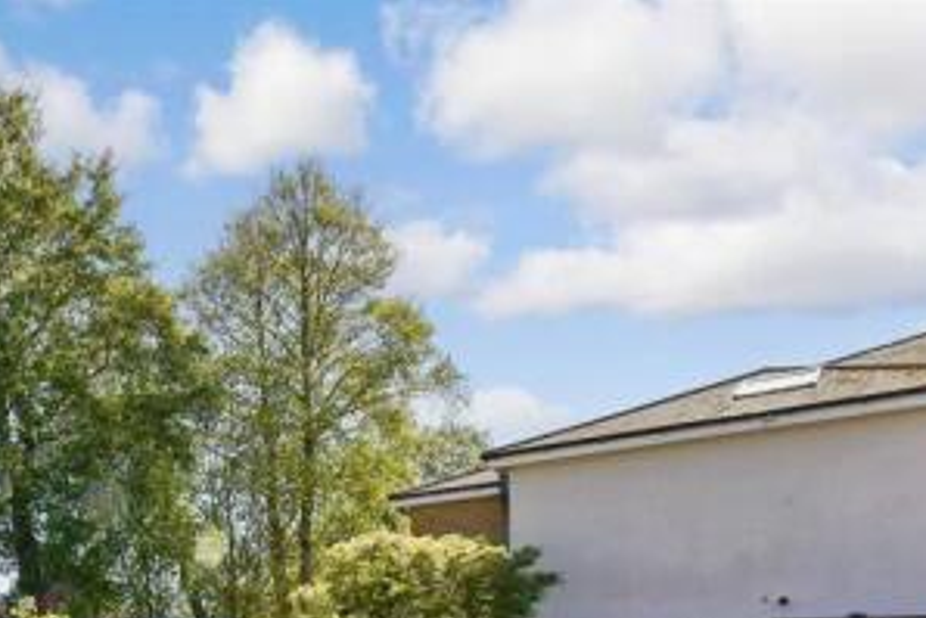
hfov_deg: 52.3
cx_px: 144
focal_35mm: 33
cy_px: 675
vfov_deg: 34.6
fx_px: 849
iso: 500
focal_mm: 10
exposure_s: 1/1600
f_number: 9
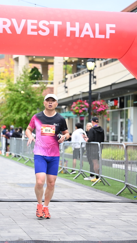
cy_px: 121
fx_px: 556
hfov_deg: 14.0
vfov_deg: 24.7
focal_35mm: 86
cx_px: 56
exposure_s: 1/2000
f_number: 2.8
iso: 1000
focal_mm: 81
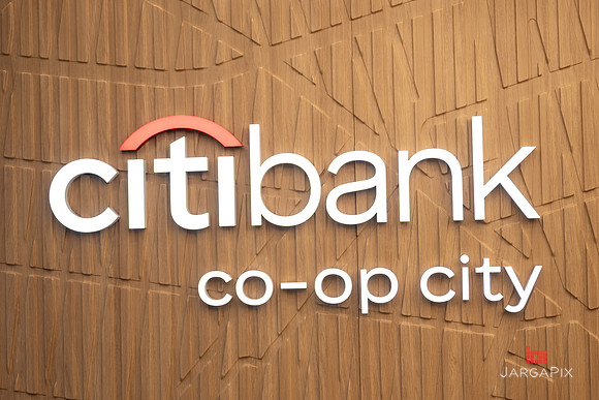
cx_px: 302
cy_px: 220
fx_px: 1055
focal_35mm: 63
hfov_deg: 31.7
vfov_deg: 21.4
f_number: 3.2
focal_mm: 51
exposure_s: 1/500
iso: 400
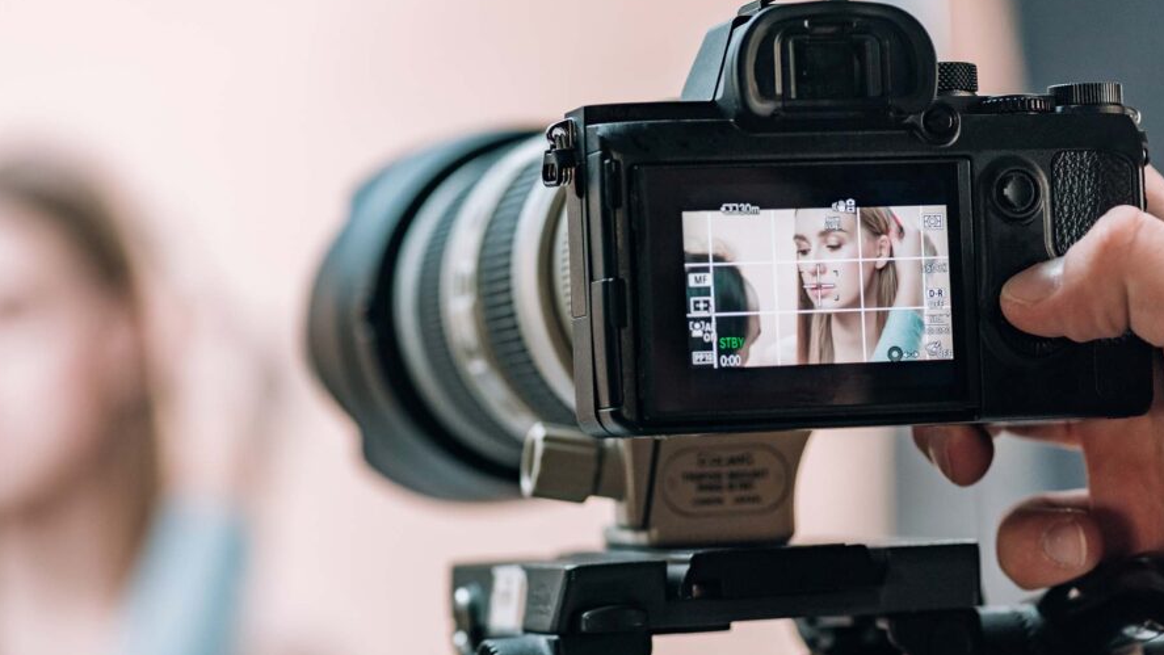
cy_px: 345
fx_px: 3920
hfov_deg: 16.9
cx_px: 623
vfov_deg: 9.5
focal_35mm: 127
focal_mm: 105
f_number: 4
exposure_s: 1/160
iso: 800
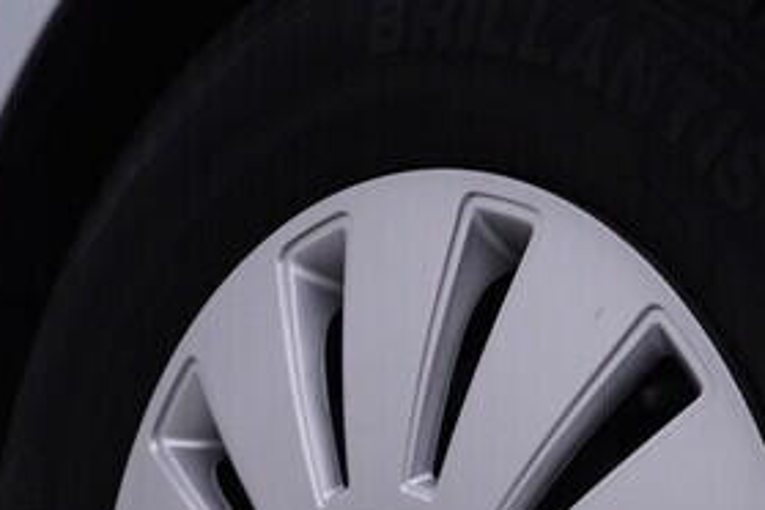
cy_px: 570
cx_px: 485
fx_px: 3952
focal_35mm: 186
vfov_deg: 7.3
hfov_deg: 11.0
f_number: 4.5
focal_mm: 24
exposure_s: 1/100
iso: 125
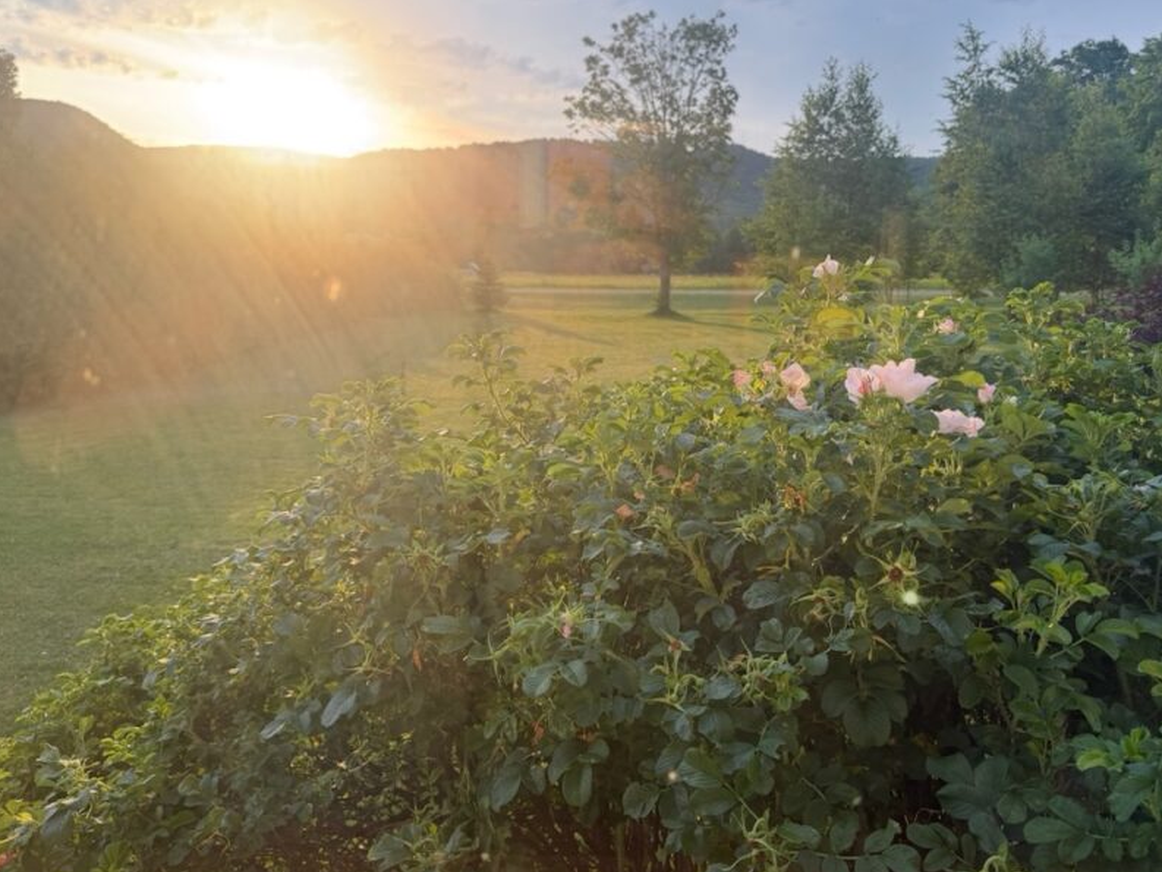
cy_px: 346
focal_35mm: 31
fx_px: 1041
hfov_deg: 58.3
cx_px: 601
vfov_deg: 45.2
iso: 80
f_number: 1.78
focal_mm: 6.76
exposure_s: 1/172
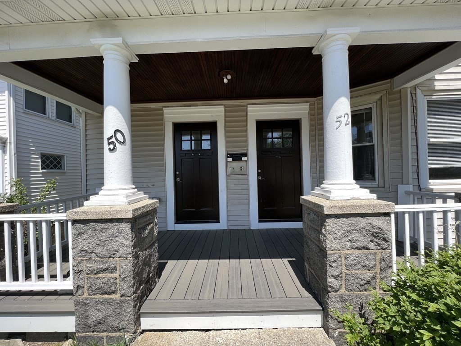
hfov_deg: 106.2
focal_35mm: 13
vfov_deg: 89.9
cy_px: 173
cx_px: 230
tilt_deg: -0.2
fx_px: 173
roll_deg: +1.1
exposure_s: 1/455
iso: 32
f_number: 1.8
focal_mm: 1.57
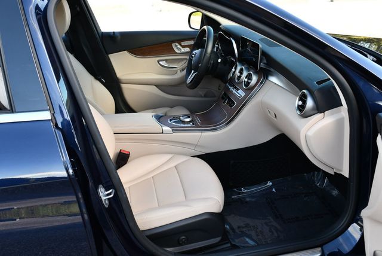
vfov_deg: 36.9
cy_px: 128
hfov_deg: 53.1
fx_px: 382
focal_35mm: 36
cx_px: 191
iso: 400
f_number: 5
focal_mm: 18
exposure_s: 1/250
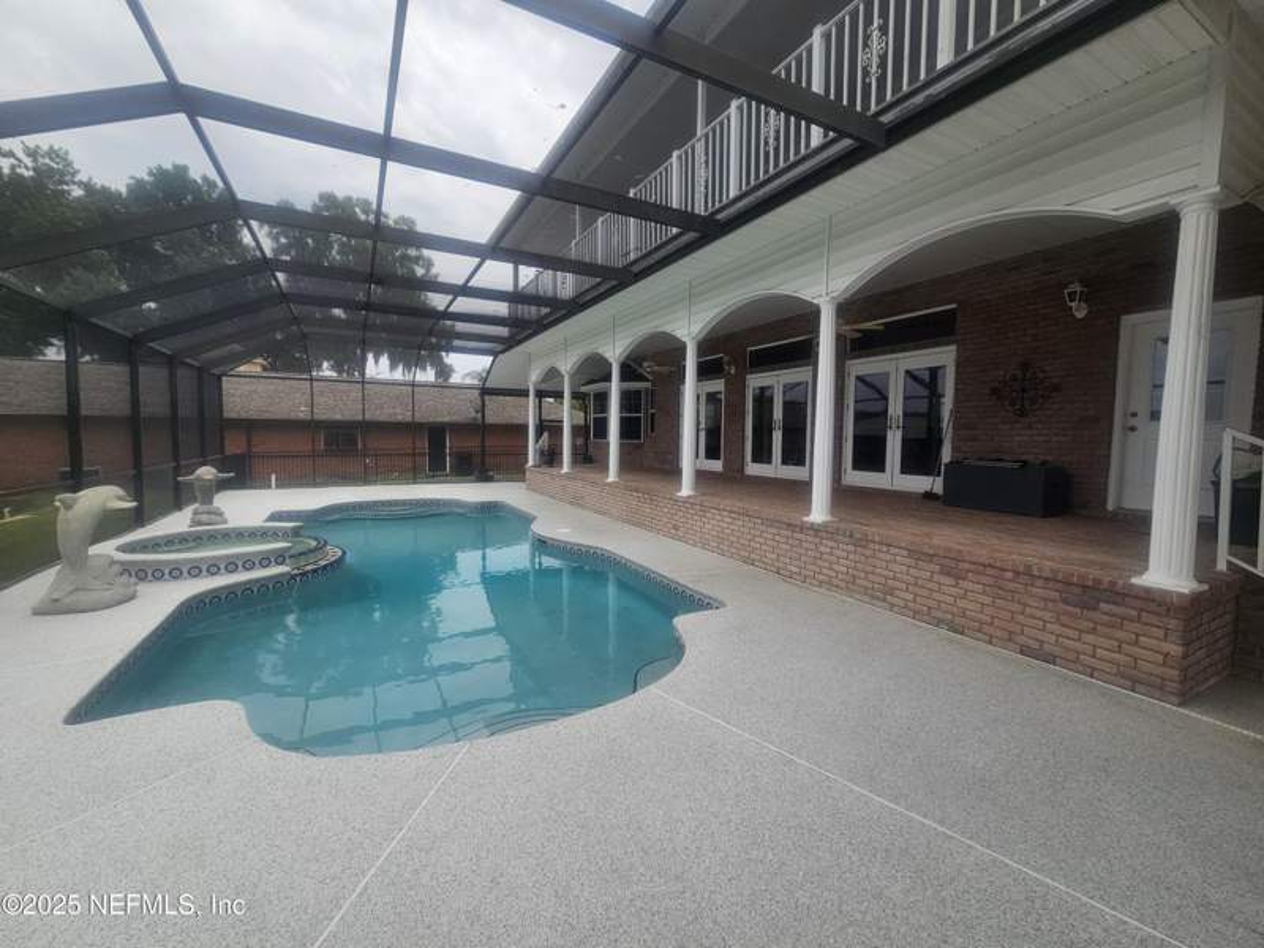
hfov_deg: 106.2
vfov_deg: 89.9
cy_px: 474
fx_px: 475
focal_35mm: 13
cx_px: 632
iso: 50
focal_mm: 2.2
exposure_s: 1/771
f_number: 2.2
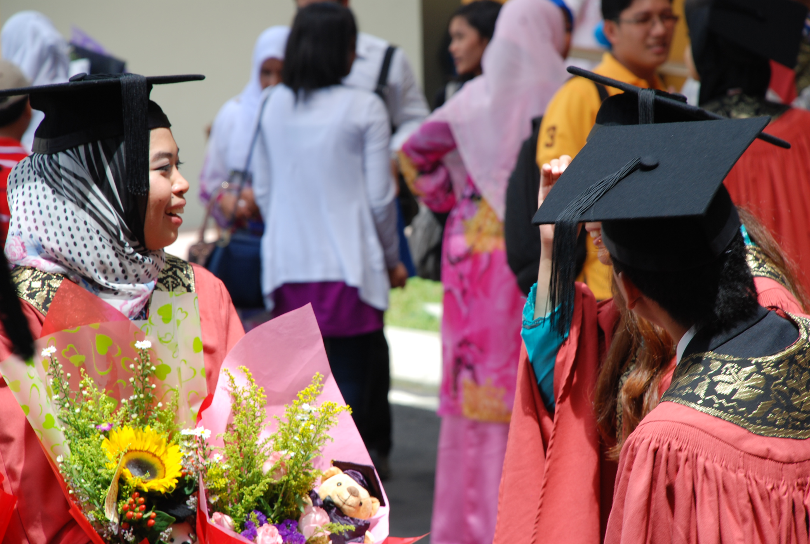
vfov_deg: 6.8
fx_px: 4566
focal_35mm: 202
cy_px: 272
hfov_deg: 10.1
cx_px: 405
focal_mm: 135
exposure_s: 1/100
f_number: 8
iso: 125
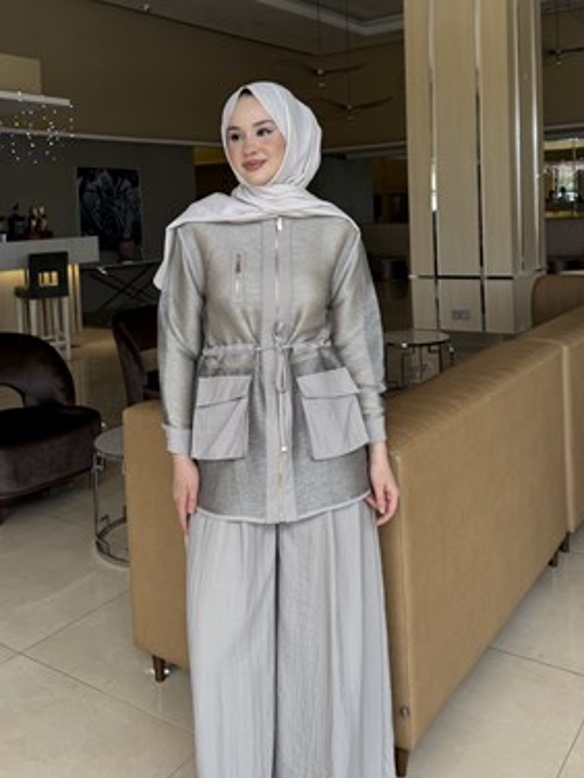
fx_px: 765
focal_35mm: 34
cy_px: 253
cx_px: 265
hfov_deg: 41.8
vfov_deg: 52.8
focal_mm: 6.76
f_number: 1.78
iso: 100
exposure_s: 1/100
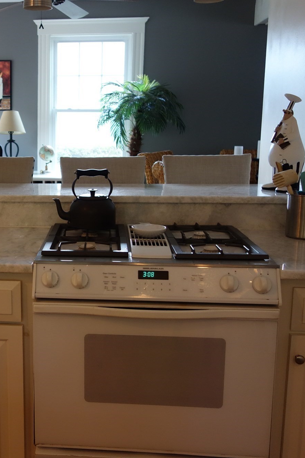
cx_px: 40
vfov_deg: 45.4
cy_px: 224
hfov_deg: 30.1
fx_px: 546
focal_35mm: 43
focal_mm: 10.46
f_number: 2
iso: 800
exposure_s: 1/100
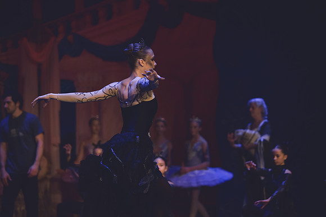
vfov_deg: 11.0
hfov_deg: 16.4
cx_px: 163
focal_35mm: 125
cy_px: 108
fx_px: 1132
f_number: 2.8
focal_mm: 125
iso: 3200
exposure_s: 1/320
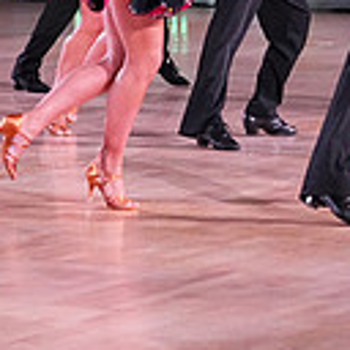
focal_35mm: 330
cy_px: -37
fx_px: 3775
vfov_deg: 5.3
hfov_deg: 5.2
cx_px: -224
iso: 5000
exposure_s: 1/320
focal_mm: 86
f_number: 4.5
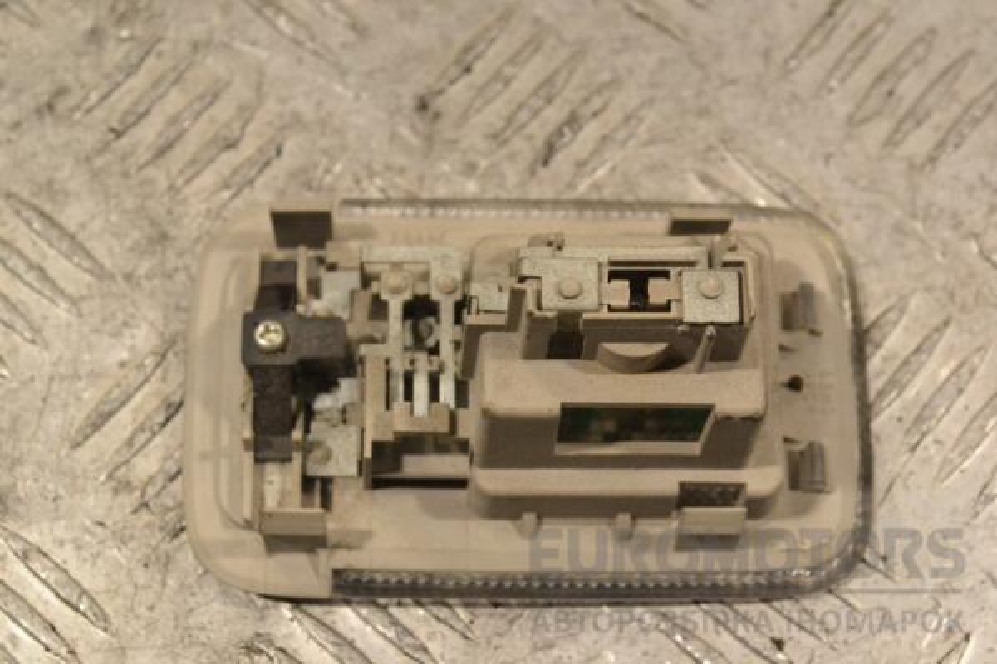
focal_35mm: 82
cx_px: 498
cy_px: 332
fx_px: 2285
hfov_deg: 24.6
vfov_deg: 16.6
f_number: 10
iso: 3200
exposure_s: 1/400
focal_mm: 55
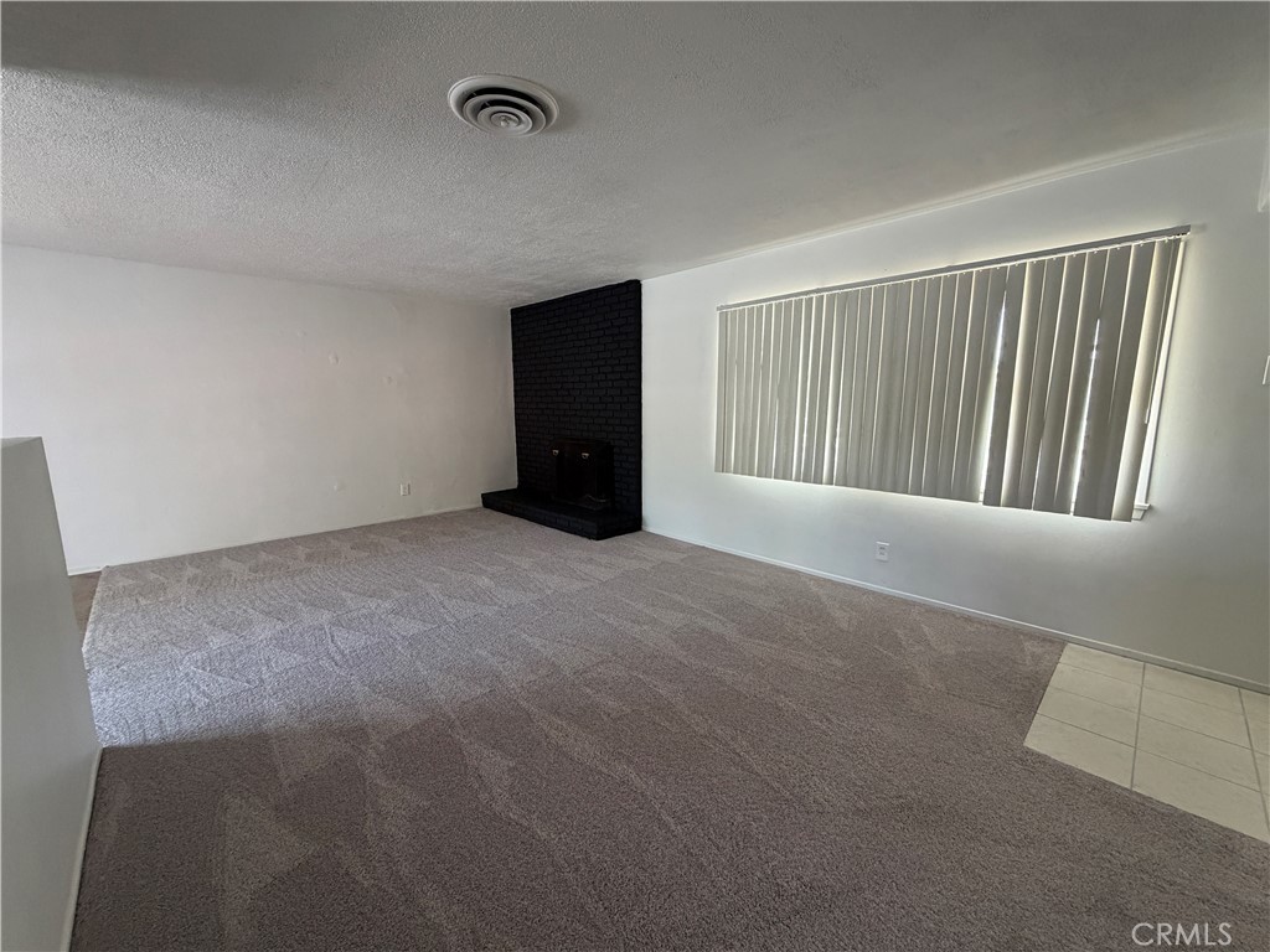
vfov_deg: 85.7
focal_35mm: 14
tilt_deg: -9.0
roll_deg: +0.3
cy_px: 476
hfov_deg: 102.1
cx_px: 635
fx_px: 514
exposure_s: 1/114
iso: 320
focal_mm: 2.22
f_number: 2.2
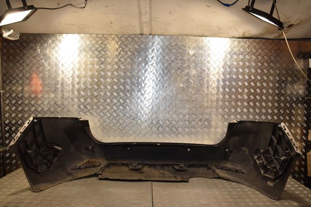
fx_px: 233
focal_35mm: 27
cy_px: 104
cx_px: 156
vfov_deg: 47.9
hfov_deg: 67.4
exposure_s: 1/200
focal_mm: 18
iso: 800
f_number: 8
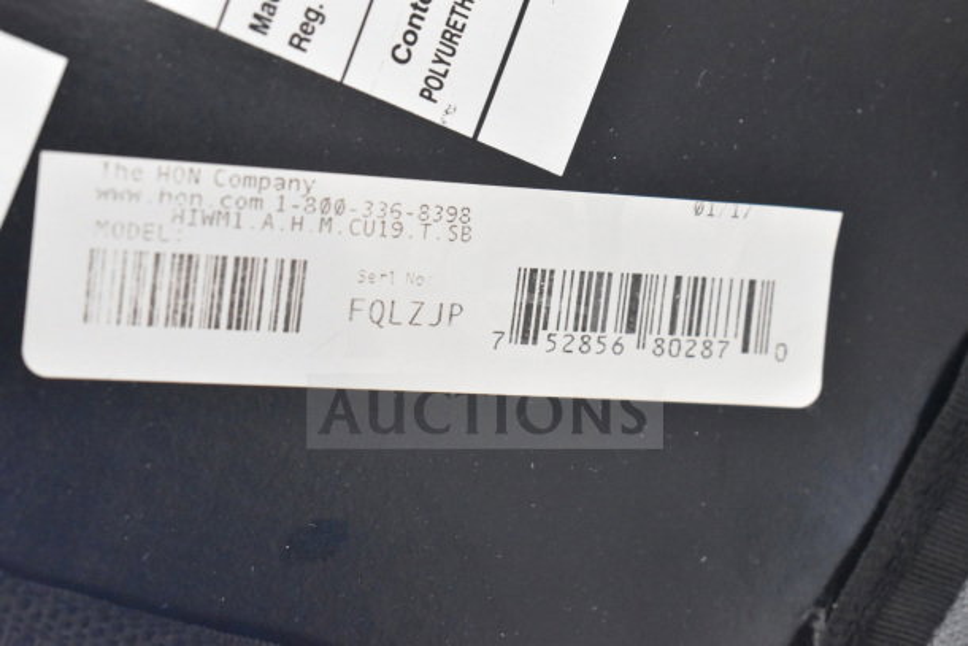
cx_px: 484
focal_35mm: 82
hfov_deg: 24.6
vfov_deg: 16.6
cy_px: 323
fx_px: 2219
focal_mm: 55
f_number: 5.6
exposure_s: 1/100
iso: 6400
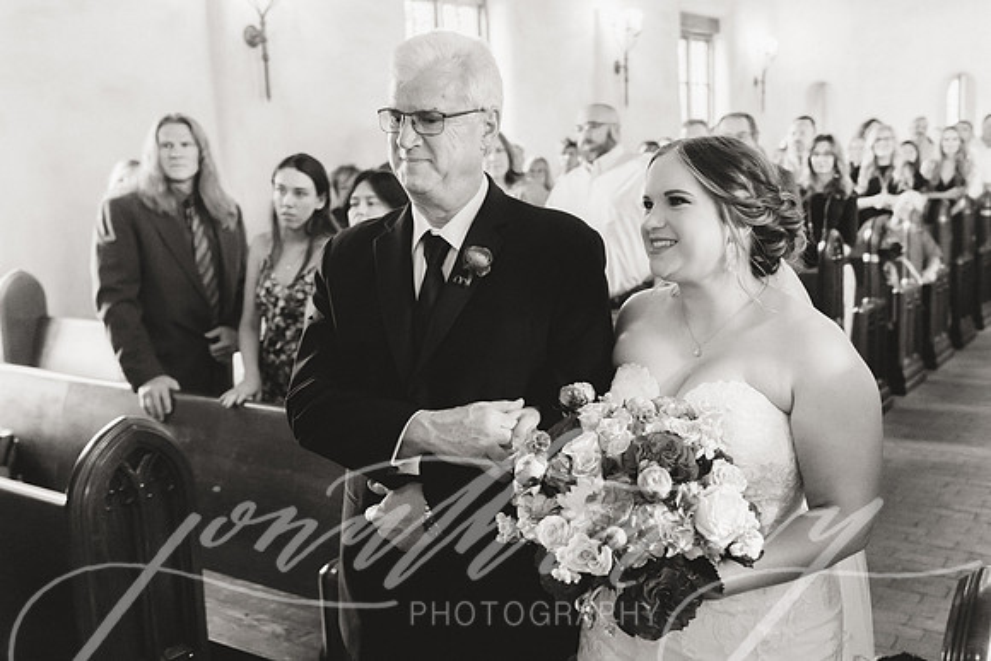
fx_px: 991
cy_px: 330
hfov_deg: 53.1
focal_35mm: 36
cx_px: 496
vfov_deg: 36.9
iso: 3200
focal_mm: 24
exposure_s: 1/125
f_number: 2.8
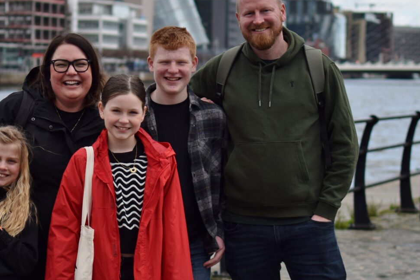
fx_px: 1367
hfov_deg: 17.5
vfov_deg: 11.7
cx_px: 173
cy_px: 130
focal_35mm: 117
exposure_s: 1/4000
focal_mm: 35
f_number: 1.8
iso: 100
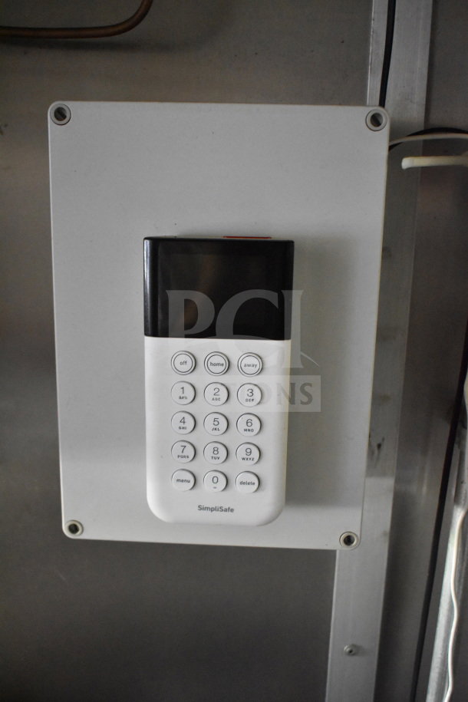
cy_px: 351
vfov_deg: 49.6
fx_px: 760
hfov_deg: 34.2
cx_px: 234
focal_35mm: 39
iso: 6400
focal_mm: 26
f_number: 4
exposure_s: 1/60
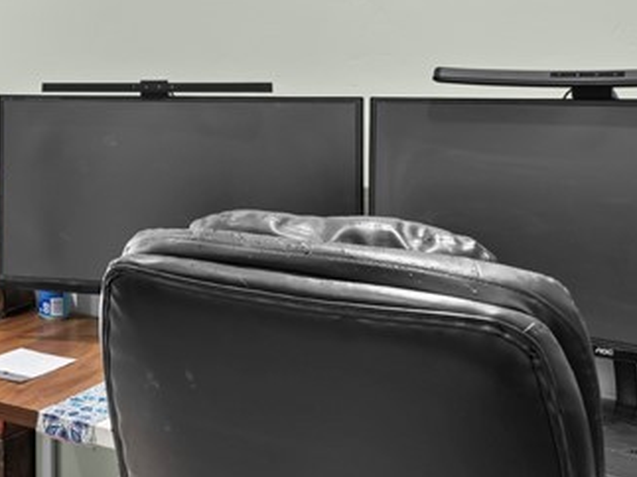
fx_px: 1012
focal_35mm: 55
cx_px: -179
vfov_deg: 26.0
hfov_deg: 28.8
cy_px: 89
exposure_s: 1/8
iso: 400
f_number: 8
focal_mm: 17
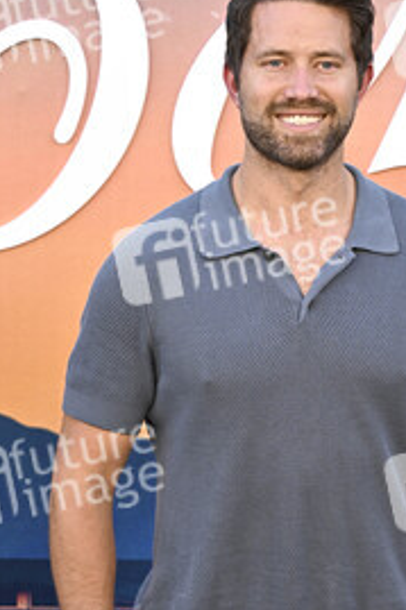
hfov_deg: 12.4
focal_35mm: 110
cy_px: 365
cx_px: 295
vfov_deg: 18.6
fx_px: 1863
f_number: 7.1
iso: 500
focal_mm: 74
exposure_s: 1/320
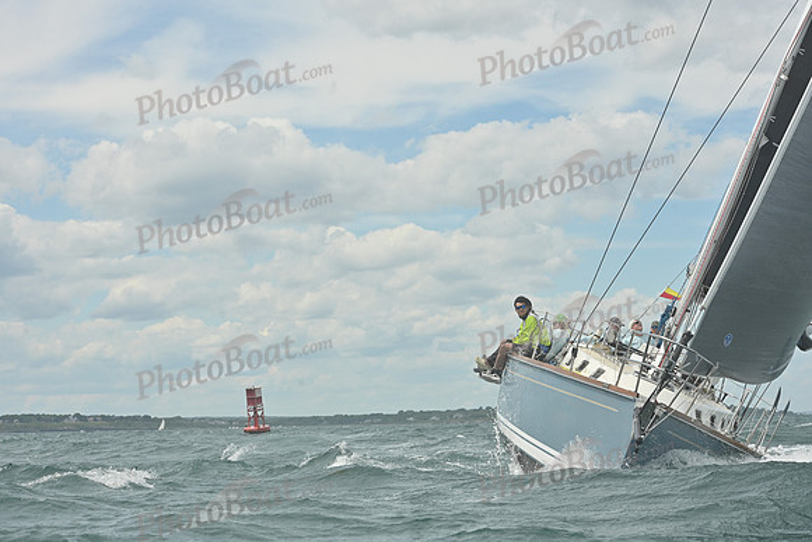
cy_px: 271
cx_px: 406
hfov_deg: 22.6
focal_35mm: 90
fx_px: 2030
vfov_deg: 15.2
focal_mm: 90
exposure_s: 1/1250
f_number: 11
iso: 320
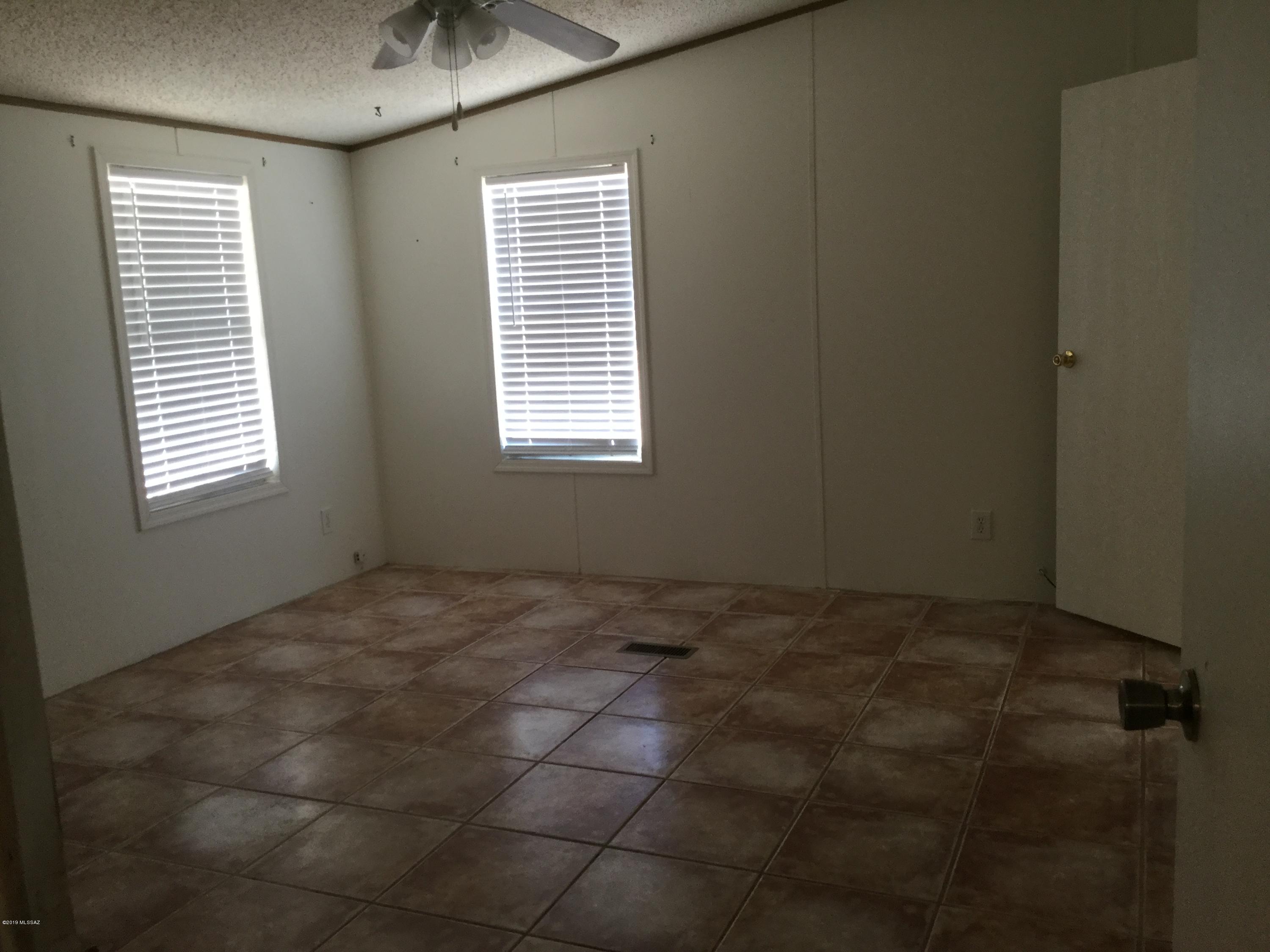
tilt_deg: -9.1
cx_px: 635
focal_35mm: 31
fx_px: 1137
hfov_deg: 58.4
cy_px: 476
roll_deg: +3.3
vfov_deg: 45.4
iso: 64
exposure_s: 1/30
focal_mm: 3.3
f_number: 2.4
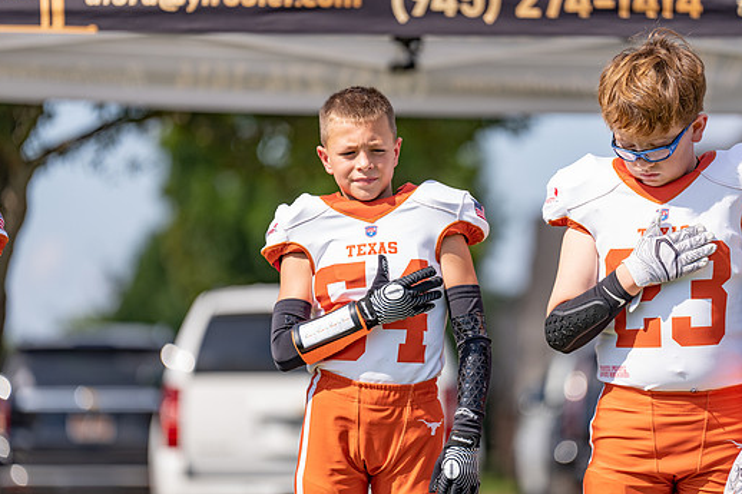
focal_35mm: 240
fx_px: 4945
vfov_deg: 5.7
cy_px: 276
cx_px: 394
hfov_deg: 8.6
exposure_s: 1/1250
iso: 100
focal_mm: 200
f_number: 2.8
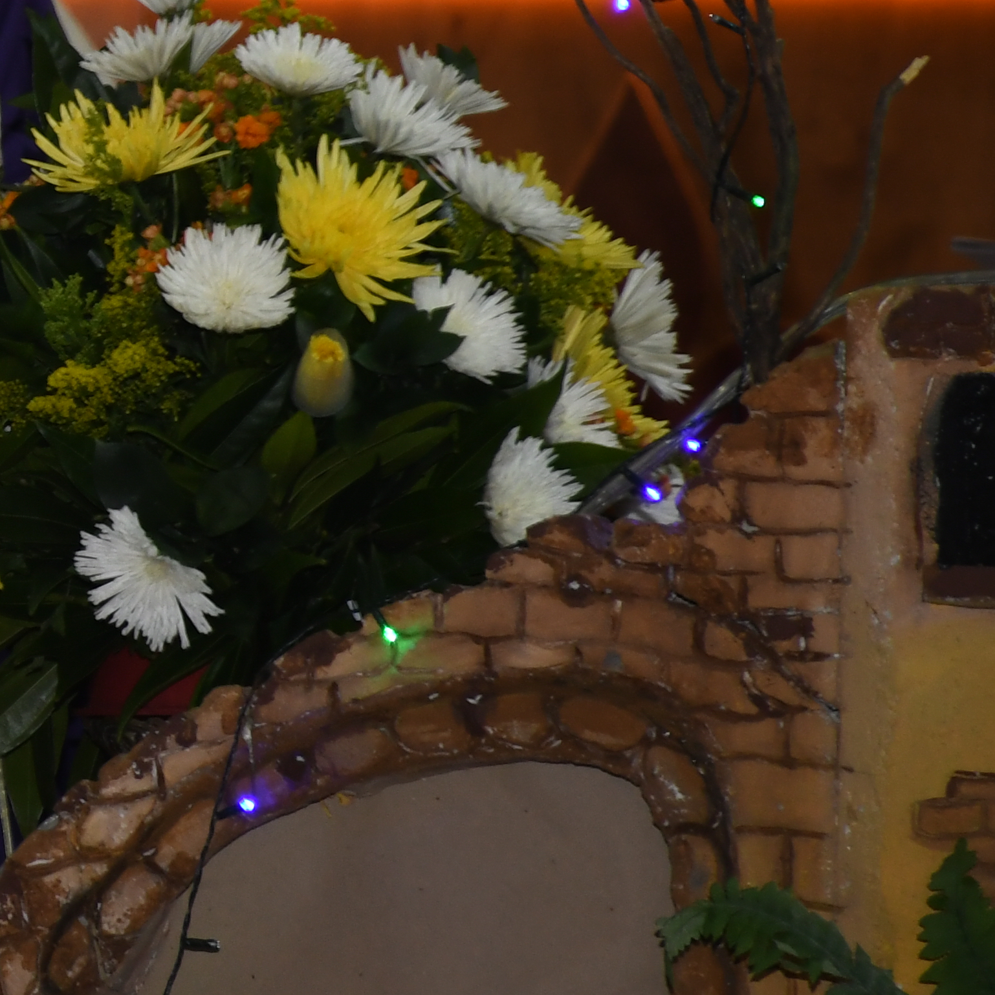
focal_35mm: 646
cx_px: -592
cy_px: 76
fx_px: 21008
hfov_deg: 2.7
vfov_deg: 2.7
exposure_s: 1/100
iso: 640
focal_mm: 140
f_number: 5.6
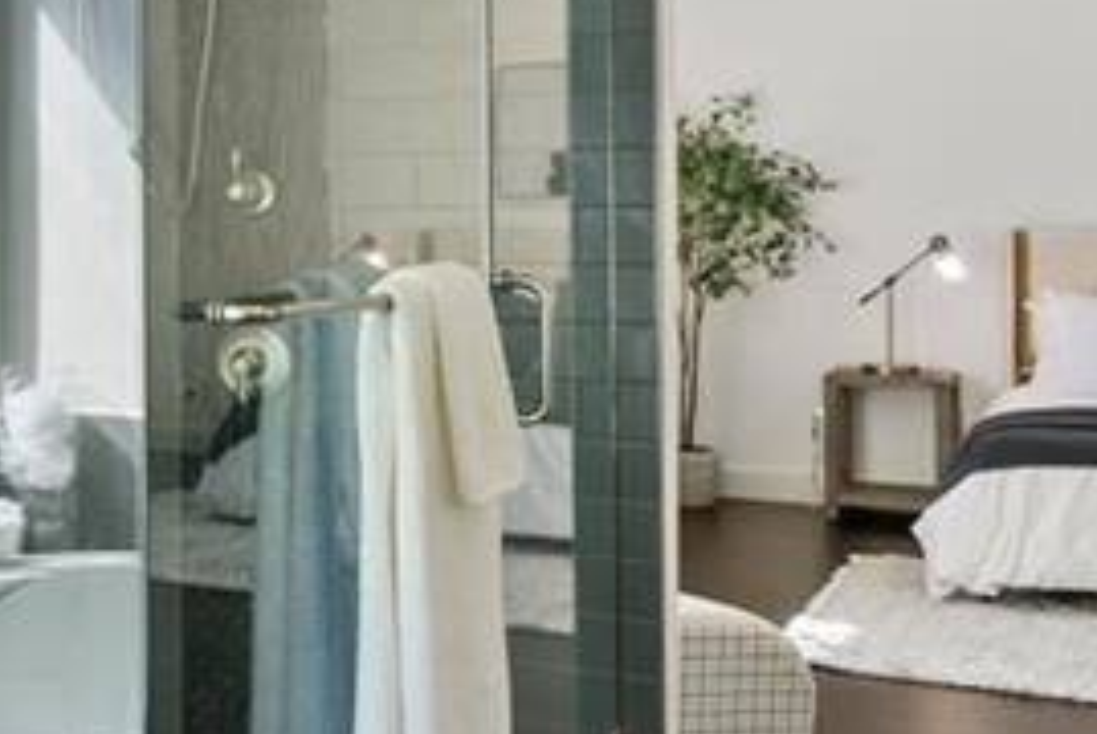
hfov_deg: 27.4
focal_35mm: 57
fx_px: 1739
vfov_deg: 23.6
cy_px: 190
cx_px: -428
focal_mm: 15
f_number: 9
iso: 200
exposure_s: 1/13
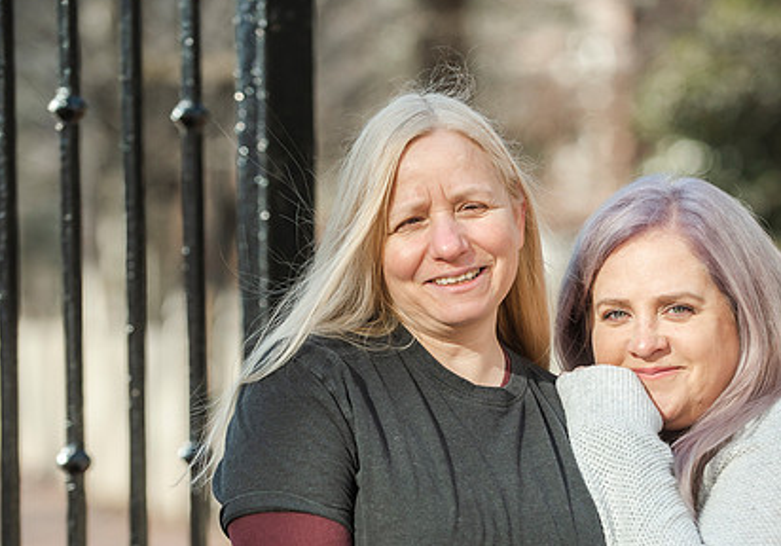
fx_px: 3832
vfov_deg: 8.1
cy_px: 371
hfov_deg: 11.6
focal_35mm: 174
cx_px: 456
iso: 640
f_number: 3.2
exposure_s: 1/2500
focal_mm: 120
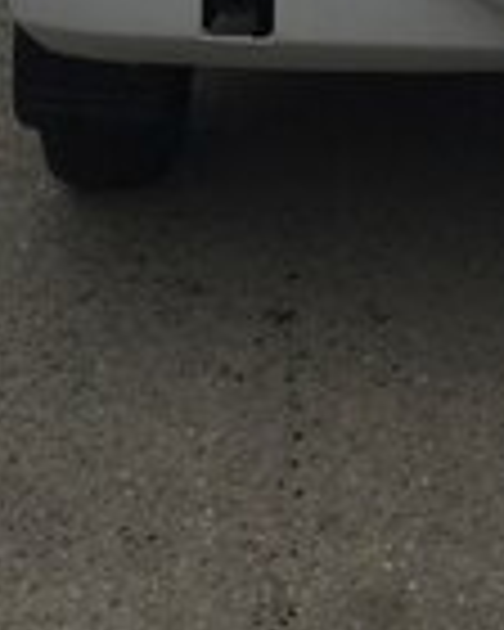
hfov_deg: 15.0
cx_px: 544
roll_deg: -2.1
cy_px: -477
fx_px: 1865
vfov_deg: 16.3
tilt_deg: -6.3
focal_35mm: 100
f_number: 2.2
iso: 32
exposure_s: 1/1014
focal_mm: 4.15
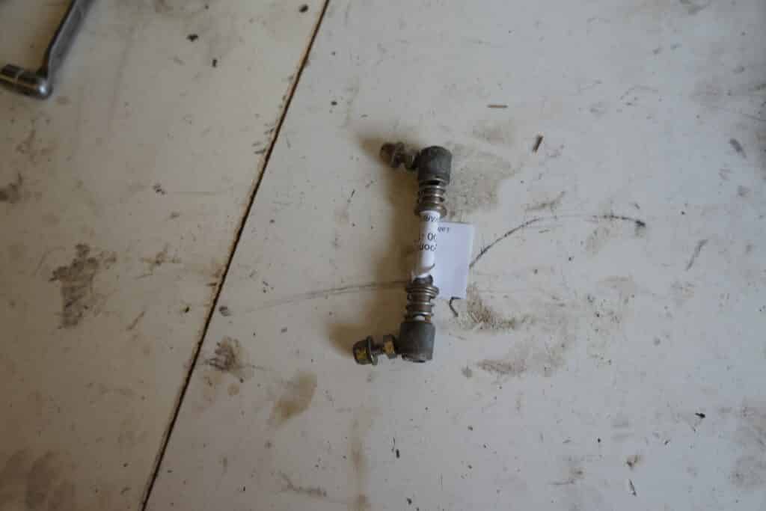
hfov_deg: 67.4
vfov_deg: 47.9
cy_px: 256
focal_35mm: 27
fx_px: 575
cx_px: 383
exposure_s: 1/60
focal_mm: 18
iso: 125
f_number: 4
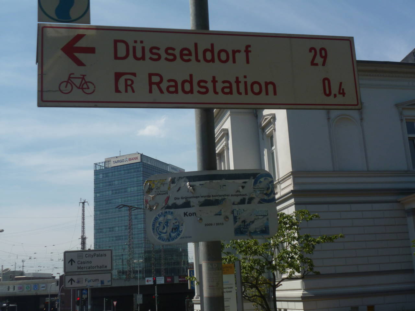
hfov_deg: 42.9
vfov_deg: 32.9
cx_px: 208
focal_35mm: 44
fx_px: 528
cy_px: 156
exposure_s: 1/1600
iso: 100
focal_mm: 7.9
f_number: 3.4
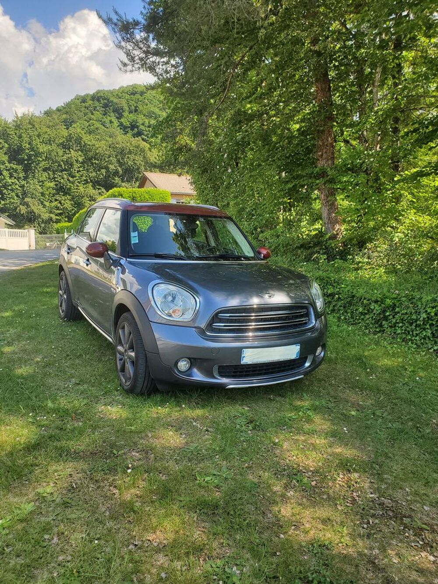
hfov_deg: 53.1
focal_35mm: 26
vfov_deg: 67.3
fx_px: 439
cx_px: 219
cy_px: 292
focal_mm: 4.3
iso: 50
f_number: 2.4
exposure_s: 1/491
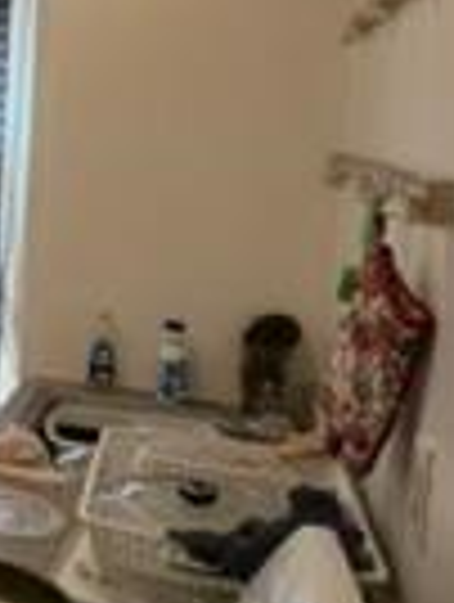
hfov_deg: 21.3
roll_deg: +0.2
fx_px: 872
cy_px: 243
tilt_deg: -7.4
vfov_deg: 38.0
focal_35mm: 50
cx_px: -328
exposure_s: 1/120
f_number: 2.2
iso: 250
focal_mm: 2.22
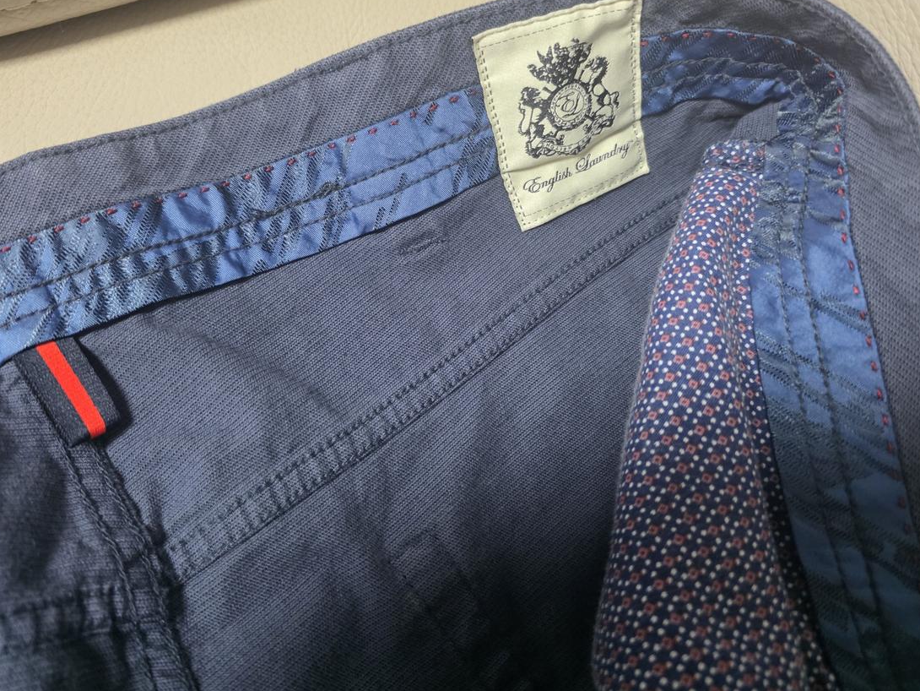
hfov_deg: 65.3
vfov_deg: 51.2
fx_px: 718
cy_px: 301
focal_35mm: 27
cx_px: 446
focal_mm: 6.3
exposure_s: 1/120
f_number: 1.7
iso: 1000
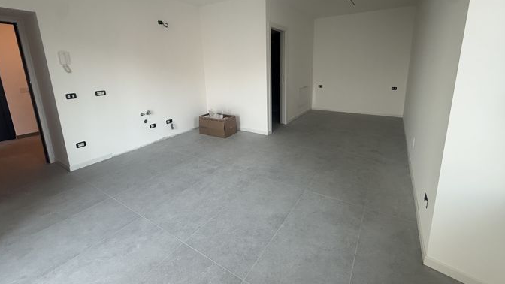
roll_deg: +1.4
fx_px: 214
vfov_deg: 66.3
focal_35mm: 16
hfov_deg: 99.3
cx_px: 260
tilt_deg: -11.6
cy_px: 110
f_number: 2.2
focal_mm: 2.22
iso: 200
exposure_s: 1/99
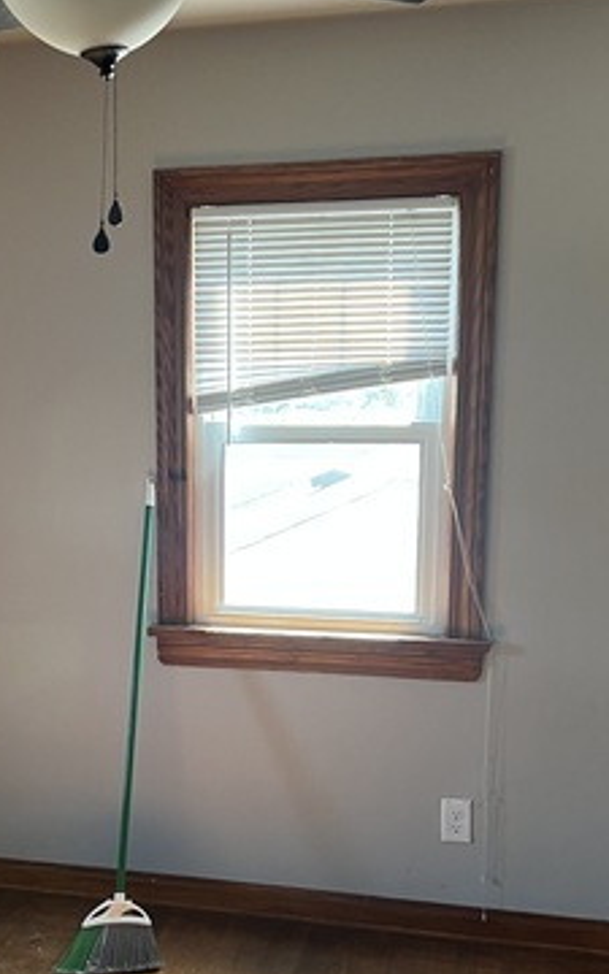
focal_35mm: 51
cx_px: 165
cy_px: 613
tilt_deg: -10.5
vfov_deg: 39.3
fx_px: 1354
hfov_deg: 25.1
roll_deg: +0.6
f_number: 1.5
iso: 125
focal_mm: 5.7
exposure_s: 1/95
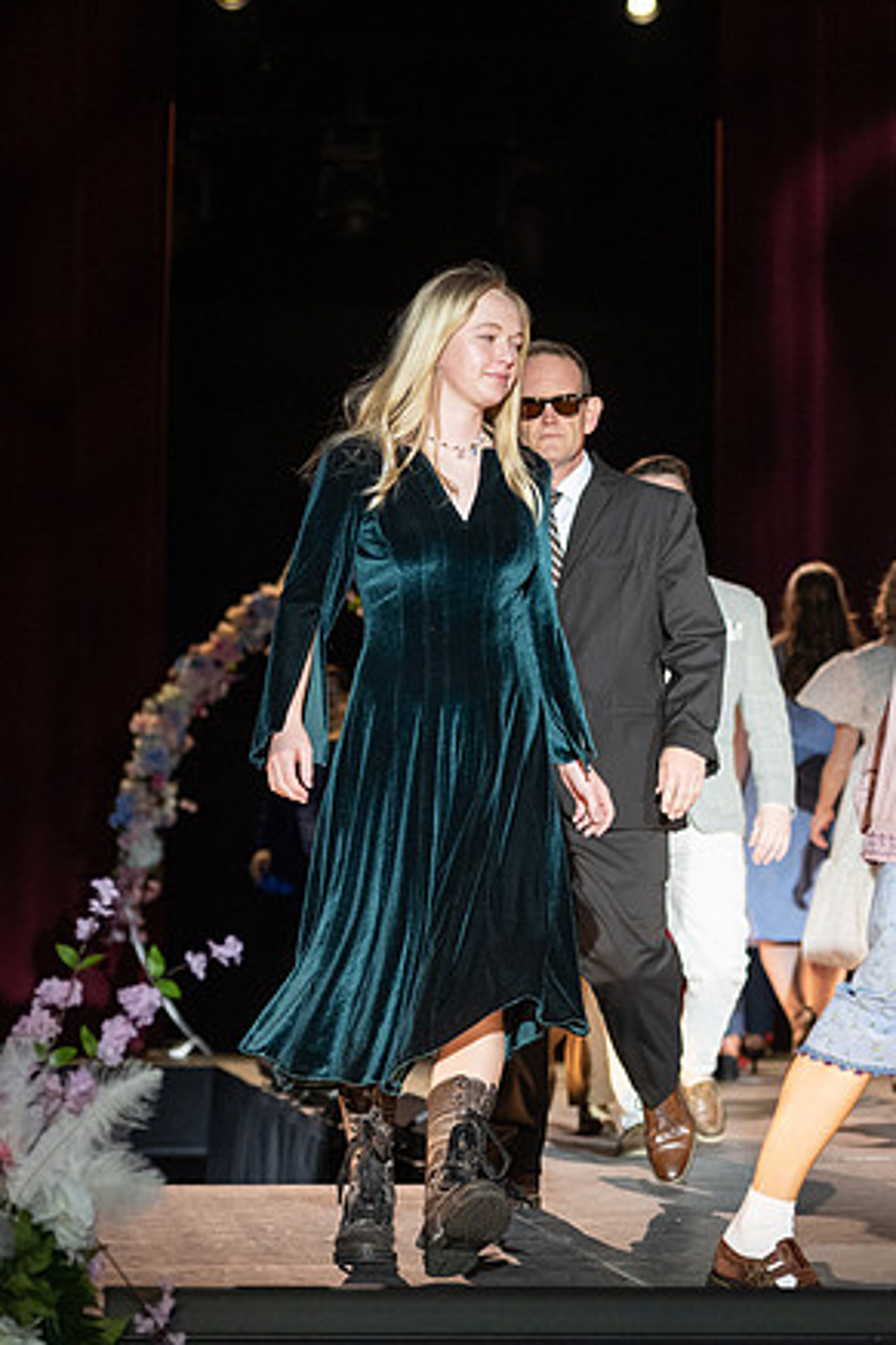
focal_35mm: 136
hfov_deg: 10.0
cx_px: 719
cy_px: 668
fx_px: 5081
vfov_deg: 15.1
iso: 800
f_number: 2.8
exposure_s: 1/1000
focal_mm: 70
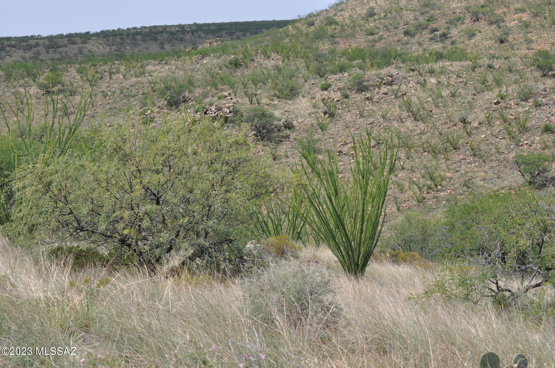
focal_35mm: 82
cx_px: 278
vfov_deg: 16.5
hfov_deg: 24.6
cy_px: 184
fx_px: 1270
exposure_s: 1/320
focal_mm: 55
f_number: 9
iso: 200
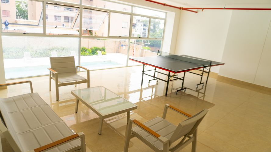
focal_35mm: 25
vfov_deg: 45.7
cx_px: 136
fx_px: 181
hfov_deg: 73.7
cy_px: 76
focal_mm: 16
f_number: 3.5
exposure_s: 1/160
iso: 100
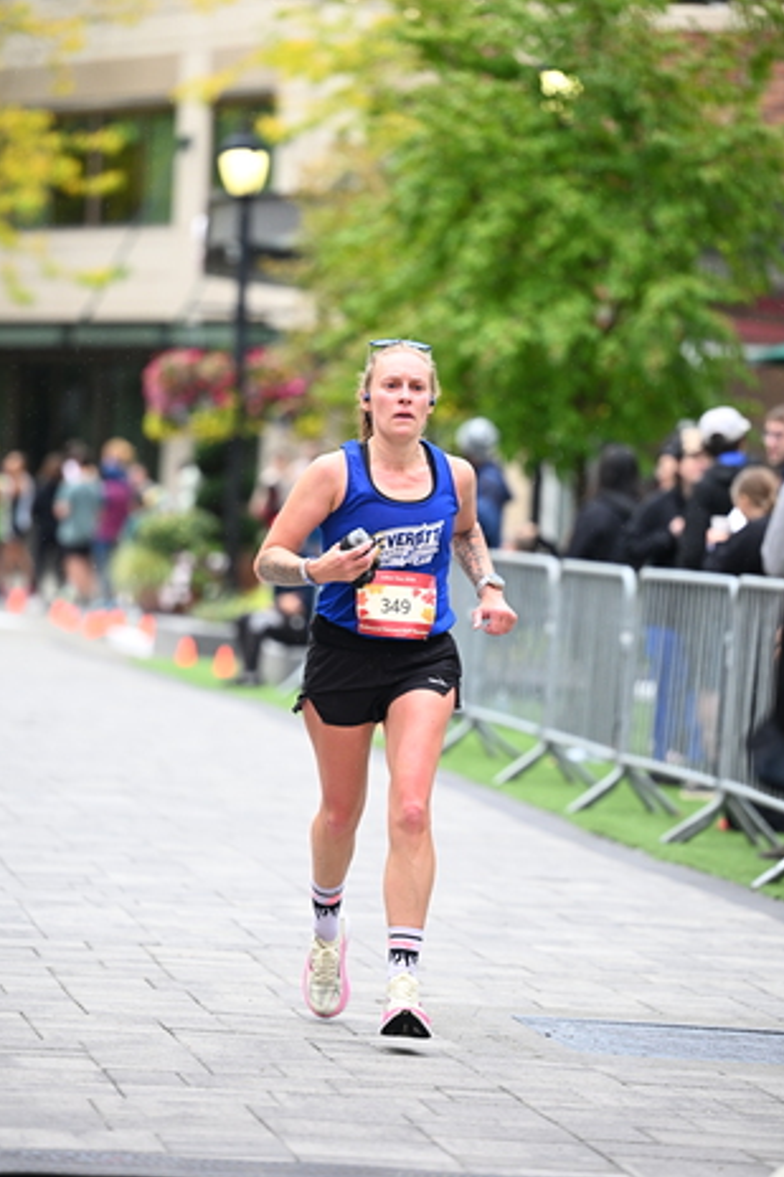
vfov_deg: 12.0
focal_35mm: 172
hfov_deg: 8.0
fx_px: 5622
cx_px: 410
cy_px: 616
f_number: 2.8
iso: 1250
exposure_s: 1/1600
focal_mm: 145
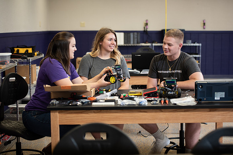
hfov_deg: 28.8
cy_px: 78
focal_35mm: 70
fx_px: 453
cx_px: 116
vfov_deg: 19.5
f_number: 3.2
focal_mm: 70
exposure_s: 1/250
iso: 800
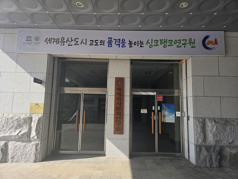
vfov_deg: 58.9
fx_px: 158
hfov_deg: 73.9
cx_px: 119
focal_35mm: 23
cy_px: 90
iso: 80
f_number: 1.8
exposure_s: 1/2128
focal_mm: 5.4
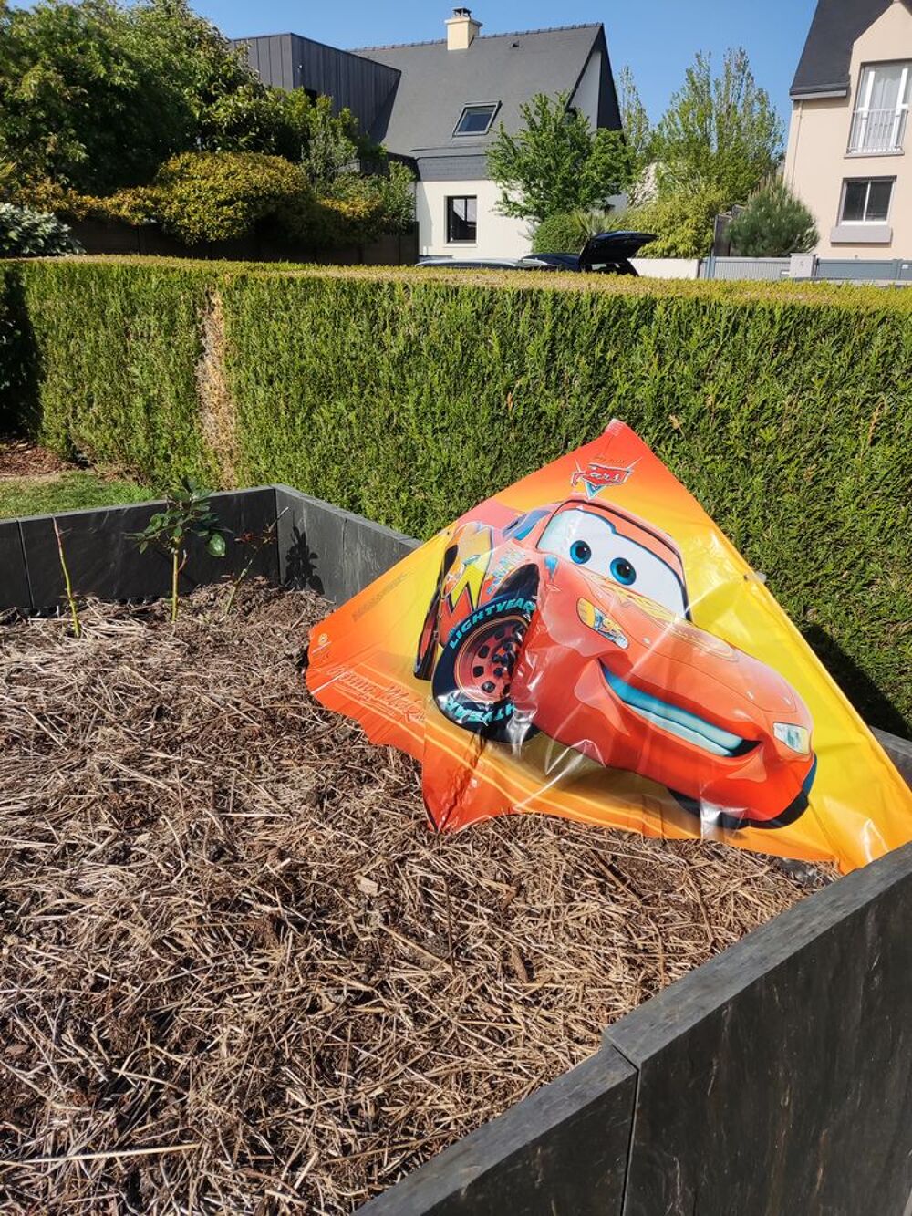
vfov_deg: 67.3
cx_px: 456
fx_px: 913
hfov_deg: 53.1
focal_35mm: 26
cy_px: 608
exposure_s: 1/2429
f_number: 1.79
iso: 50
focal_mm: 4.74
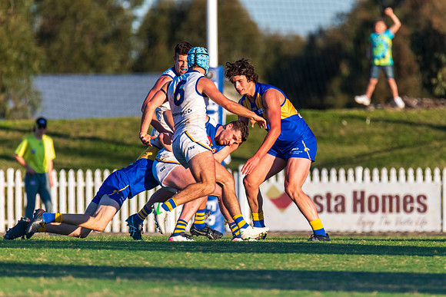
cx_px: 251
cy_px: 138
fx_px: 10128
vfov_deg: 1.7
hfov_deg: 2.5
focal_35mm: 817
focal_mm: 600
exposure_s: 1/2500
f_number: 6.3
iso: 1000
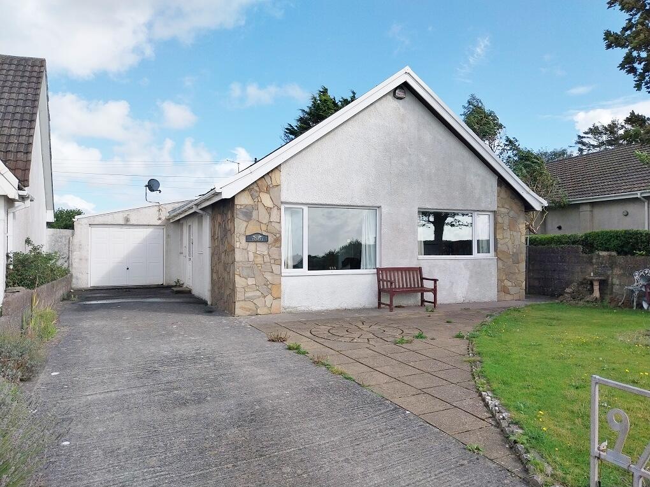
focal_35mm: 26
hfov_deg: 67.3
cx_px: 325
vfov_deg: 53.1
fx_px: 488
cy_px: 244
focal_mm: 4
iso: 25
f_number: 1.8
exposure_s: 1/1002
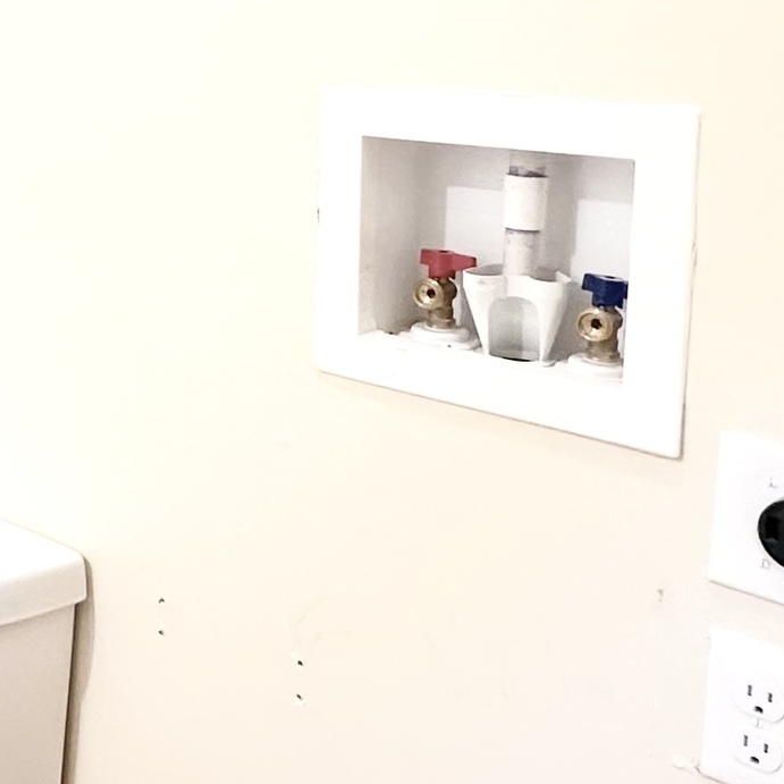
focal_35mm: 55
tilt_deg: -9.8
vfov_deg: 30.2
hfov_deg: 27.1
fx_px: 1409
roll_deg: +0.9
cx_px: -180
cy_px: 132
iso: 200
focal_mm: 2.22
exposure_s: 1/60
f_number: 2.2
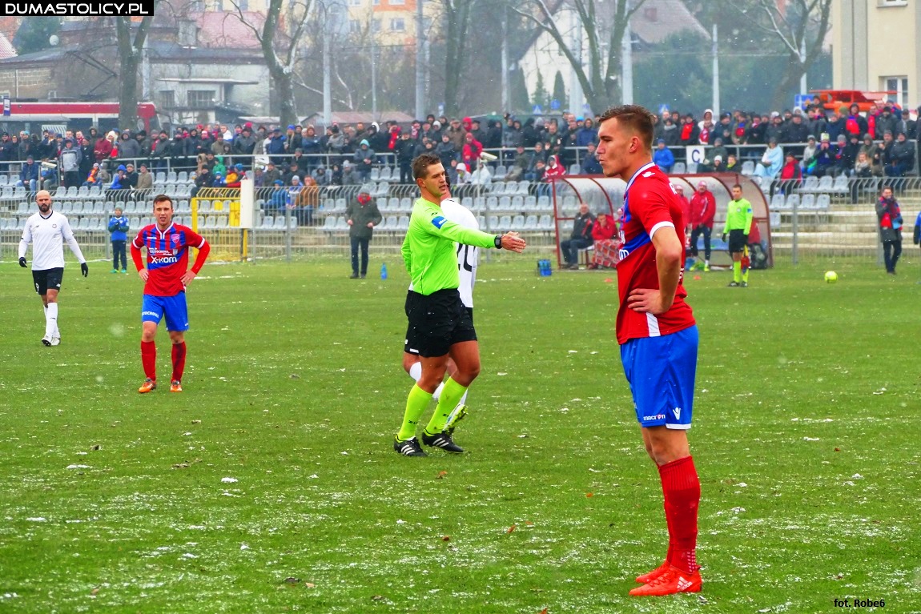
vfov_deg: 7.6
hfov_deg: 11.4
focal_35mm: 180
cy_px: 307
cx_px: 460
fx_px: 4605
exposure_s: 1/500
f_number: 4
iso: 1250
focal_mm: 65.81
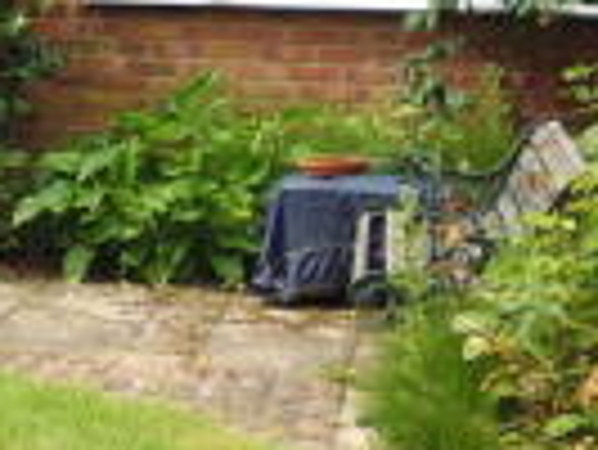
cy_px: 43
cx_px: -277
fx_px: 1816
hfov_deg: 17.1
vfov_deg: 14.0
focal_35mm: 105
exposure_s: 1/500
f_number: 2.8
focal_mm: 4.3
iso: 100
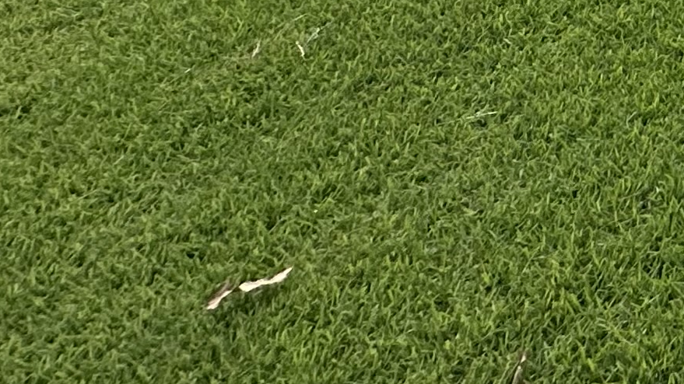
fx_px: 1269
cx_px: 1528
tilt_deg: -3.5
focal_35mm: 70
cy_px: -749
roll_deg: +2.6
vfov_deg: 11.2
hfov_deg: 16.7
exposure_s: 1/1092
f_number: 2.2
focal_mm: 2.22
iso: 40
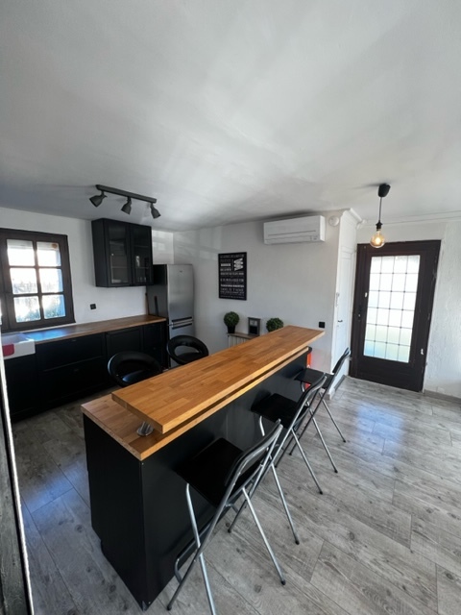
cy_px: 308
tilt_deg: -8.3
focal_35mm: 13
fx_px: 231
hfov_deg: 89.9
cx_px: 230
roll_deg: -0.2
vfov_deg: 106.2
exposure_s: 1/100
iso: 80
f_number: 1.8
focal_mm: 1.57
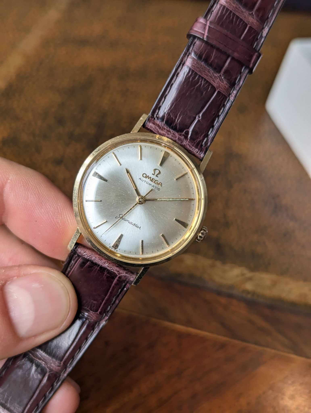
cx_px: 156
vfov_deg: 39.6
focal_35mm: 48
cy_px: 206
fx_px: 574
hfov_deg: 30.3
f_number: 1.85
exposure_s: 1/149
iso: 44
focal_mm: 6.81
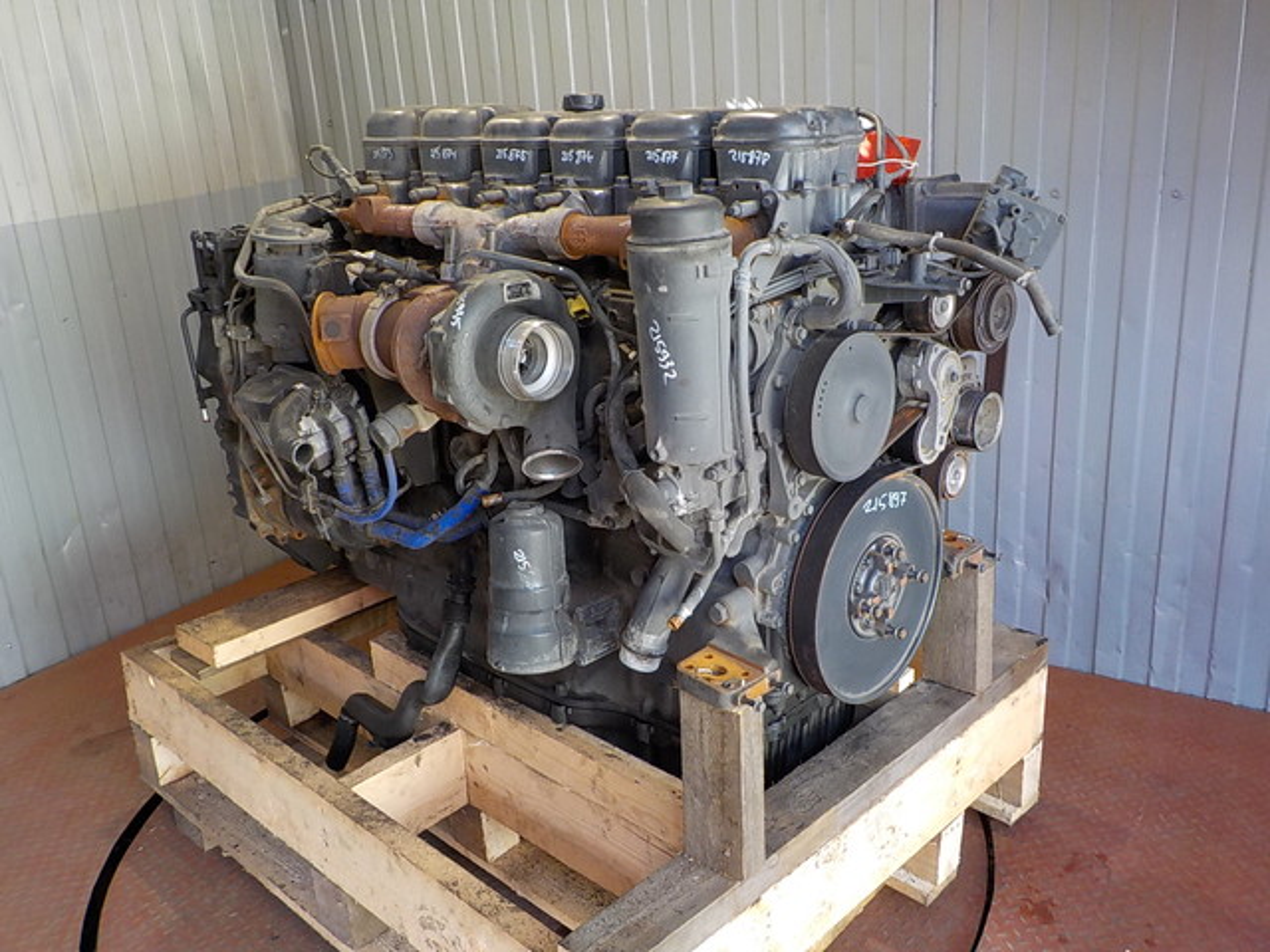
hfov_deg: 60.0
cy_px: 476
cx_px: 635
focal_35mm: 30
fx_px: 1101
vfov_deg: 46.8
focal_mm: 4.1
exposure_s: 1/30
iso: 140
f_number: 3.3
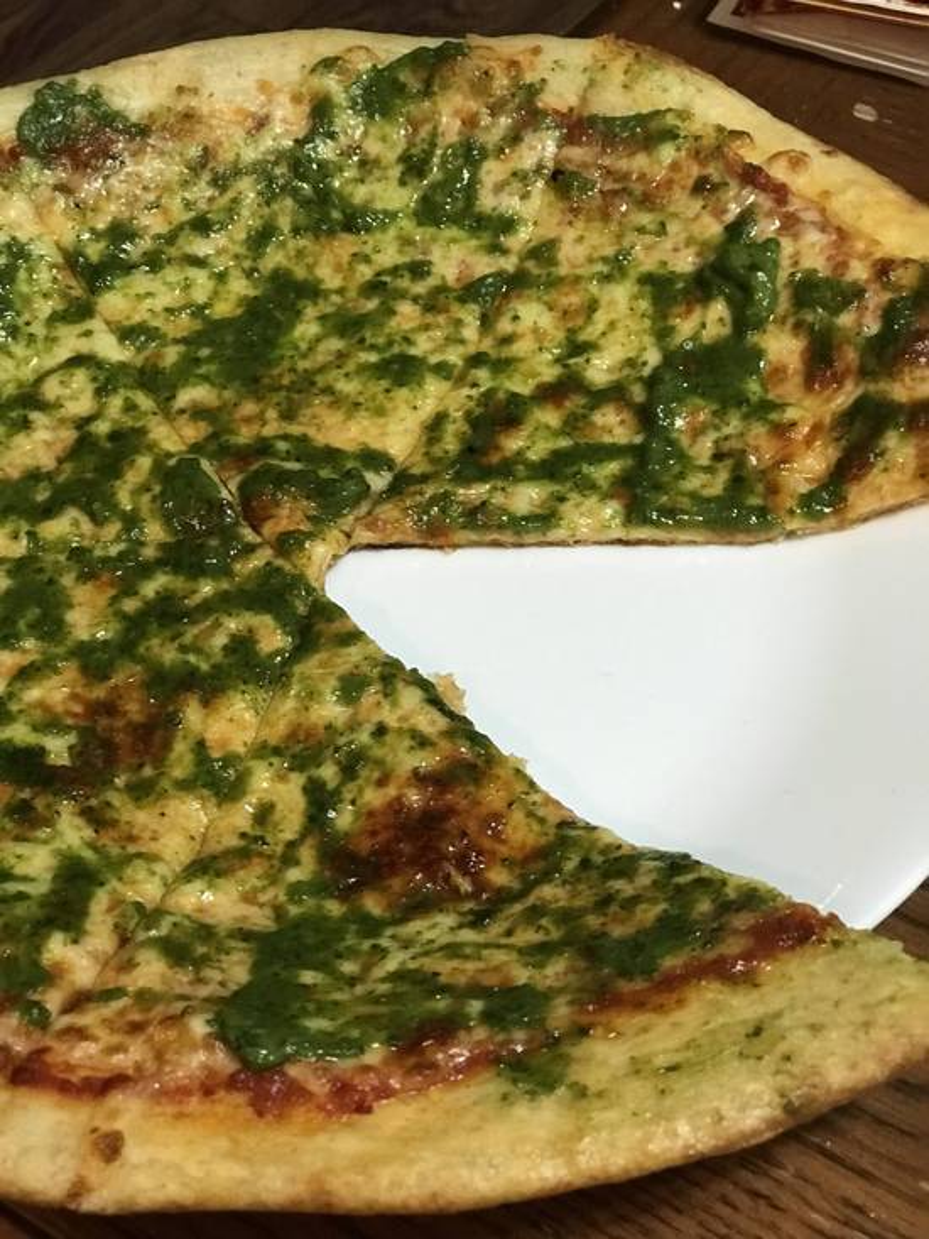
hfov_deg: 25.7
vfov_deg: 33.8
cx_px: 464
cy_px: 620
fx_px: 2039
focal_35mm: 57
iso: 500
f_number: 2.8
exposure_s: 1/60
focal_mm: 6.6
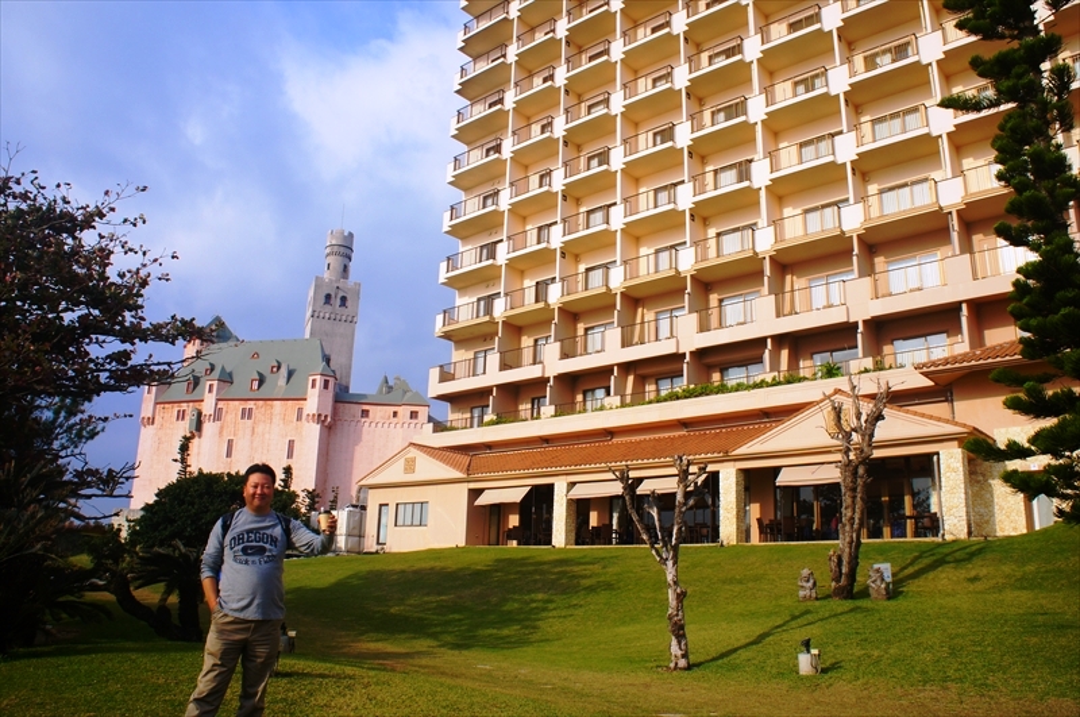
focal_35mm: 27
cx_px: 540
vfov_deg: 47.8
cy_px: 358
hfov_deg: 67.5
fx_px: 809
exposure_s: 1/200
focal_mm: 18
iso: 200
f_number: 13
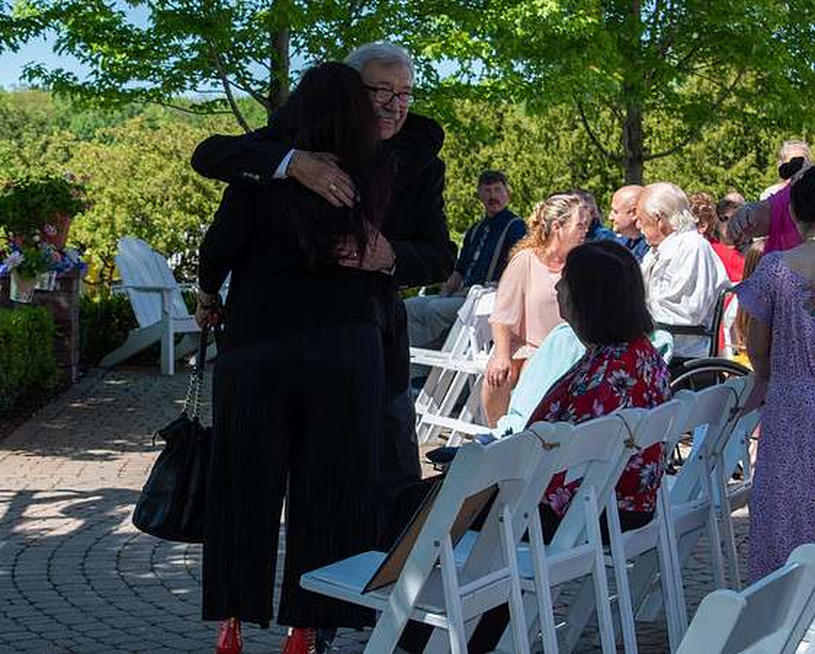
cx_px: 281
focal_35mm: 101
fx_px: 2445
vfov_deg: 15.2
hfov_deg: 18.9
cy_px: 298
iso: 100
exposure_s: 1/200
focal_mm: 55
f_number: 8
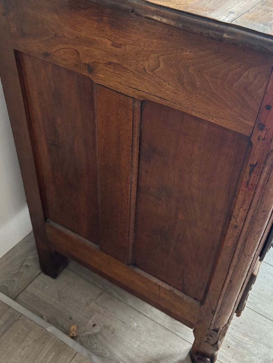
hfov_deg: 40.5
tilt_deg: -40.2
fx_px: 368
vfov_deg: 52.4
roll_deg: -10.3
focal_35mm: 35
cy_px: 154
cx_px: 165
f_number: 1.6
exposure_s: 1/60
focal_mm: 5.96
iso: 400
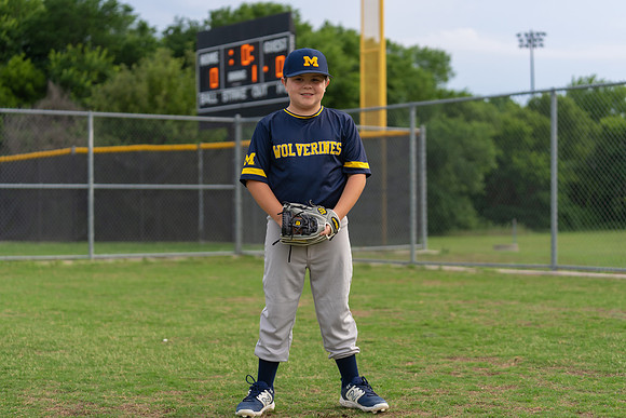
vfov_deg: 19.5
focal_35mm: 70
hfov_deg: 28.8
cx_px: 313
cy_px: 209
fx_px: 1217
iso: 160
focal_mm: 70
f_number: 2.8
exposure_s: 1/320
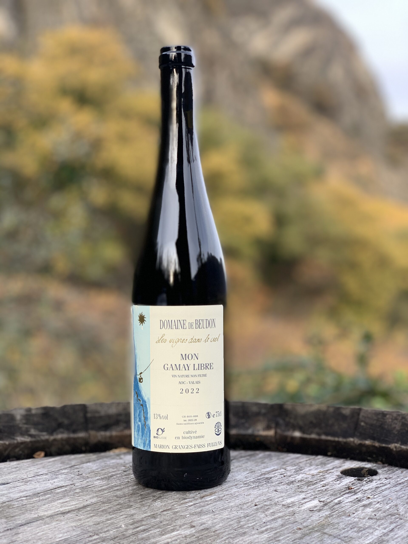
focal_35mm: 52
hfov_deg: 28.0
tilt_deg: +2.2
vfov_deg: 36.8
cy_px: 272
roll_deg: +1.6
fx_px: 817
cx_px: 204
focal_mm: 6
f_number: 2.4
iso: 32
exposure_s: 1/122
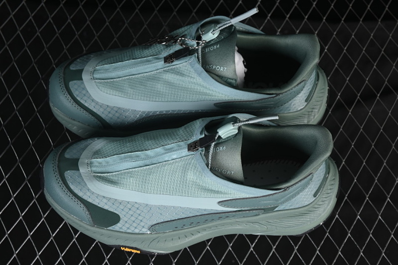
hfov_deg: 27.0
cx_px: 199
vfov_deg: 18.2
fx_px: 829
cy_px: 132
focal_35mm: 75
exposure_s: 1/60
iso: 160
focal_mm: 50
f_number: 7.1
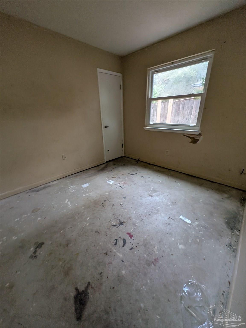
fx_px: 123
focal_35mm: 13
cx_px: 123
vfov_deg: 106.2
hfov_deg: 89.9
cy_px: 164
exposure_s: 1/31.3
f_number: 2.2
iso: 197
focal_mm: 1.54
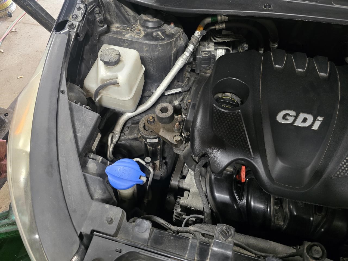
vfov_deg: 58.9
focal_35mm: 23
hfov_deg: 73.9
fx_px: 231
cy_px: 130
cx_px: 174
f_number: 1.7
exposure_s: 1/60
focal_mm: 6.3
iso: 800
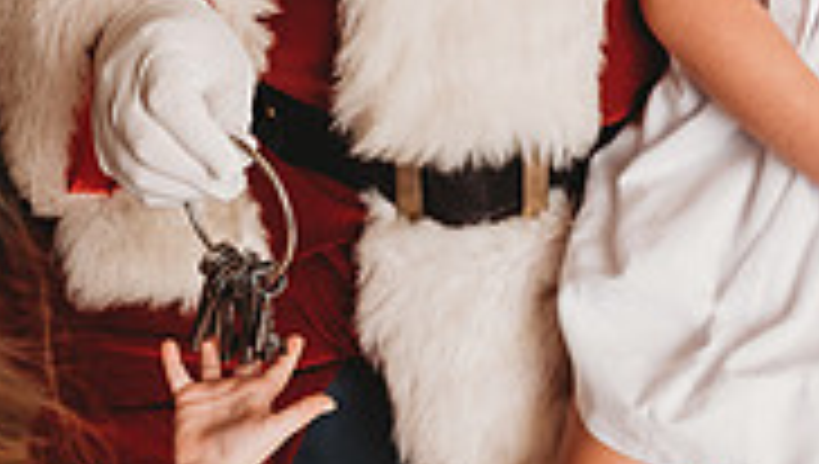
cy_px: 351
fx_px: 1348
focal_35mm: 62
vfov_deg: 19.4
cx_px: 320
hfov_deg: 33.7
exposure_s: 1/160
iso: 100
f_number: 3.2
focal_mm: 24
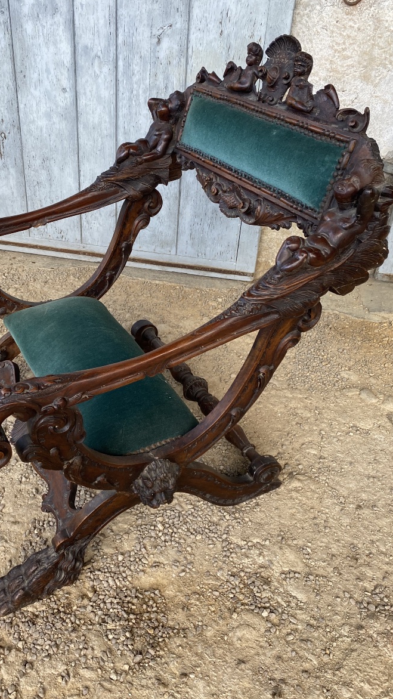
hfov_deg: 40.0
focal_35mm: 29
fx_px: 537
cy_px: 344
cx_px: 156
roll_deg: -2.6
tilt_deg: -31.7
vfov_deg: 66.1
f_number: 1.8
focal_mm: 4.25
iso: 64
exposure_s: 1/121
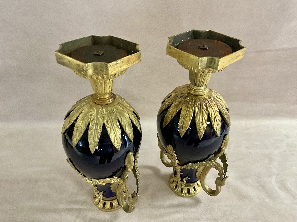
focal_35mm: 29
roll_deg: -1.4
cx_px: 148
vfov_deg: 48.2
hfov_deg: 61.7
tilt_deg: -35.4
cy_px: 111
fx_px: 249
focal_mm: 3
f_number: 1.8
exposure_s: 1/50
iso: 200
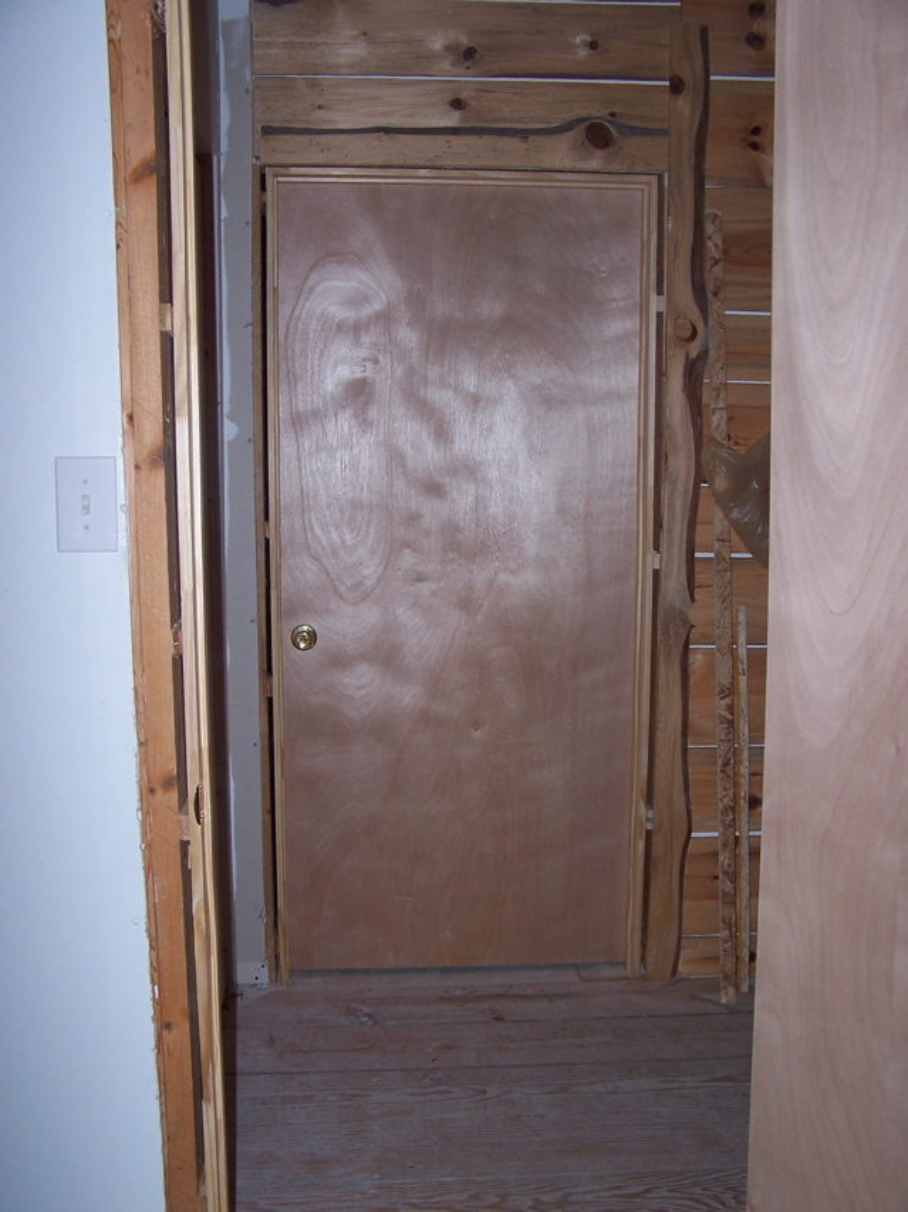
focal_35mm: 38
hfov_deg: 37.7
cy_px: 606
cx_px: 454
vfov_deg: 49.0
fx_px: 1330
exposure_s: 1/60
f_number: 2.8
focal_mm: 6.3
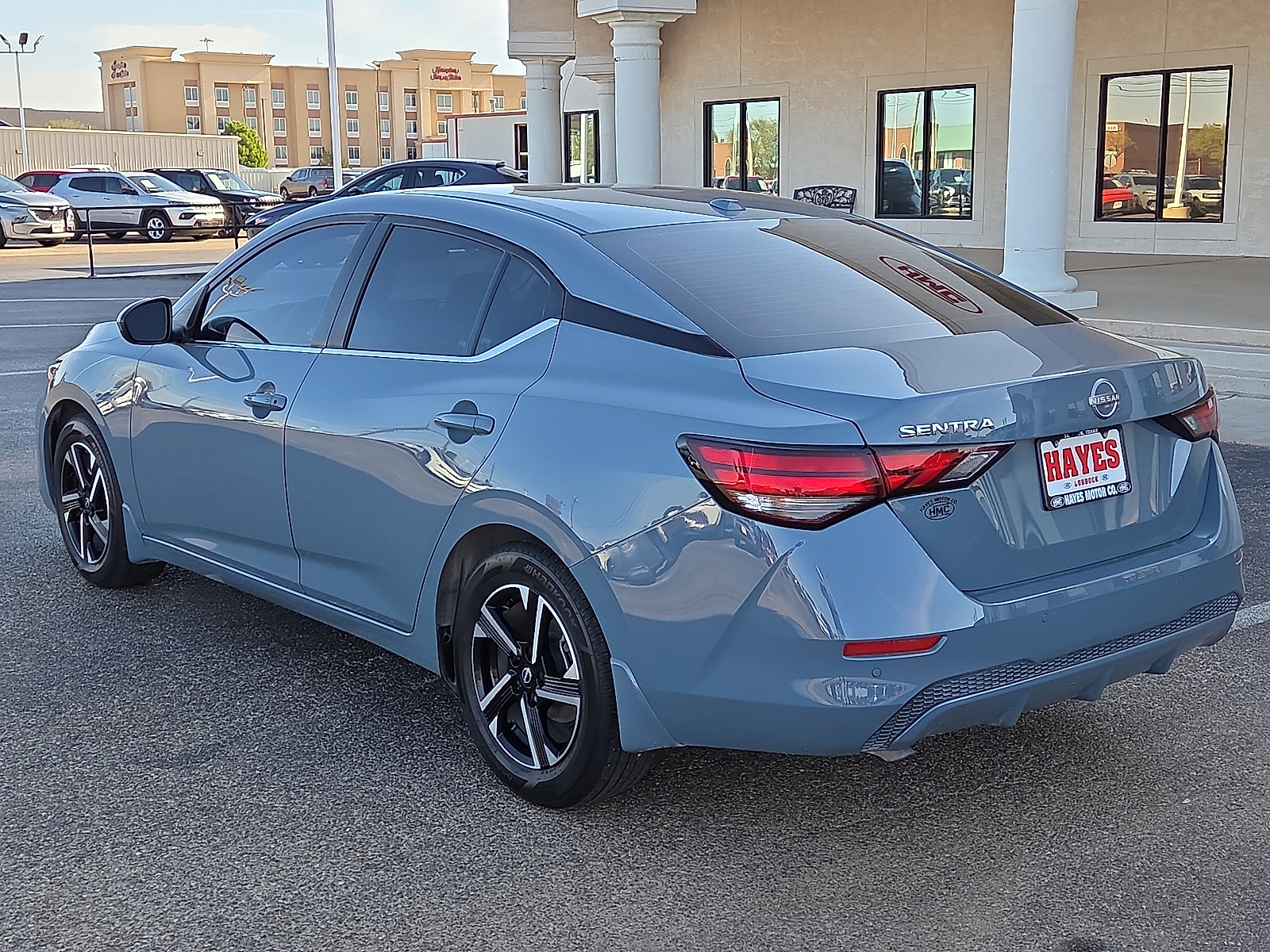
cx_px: 635
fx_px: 1614
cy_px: 476
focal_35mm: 44
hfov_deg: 42.9
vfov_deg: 32.9
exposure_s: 1/385
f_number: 1.8
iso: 25
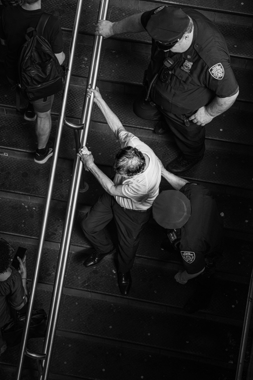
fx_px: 1043
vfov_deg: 20.6
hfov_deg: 13.8
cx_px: 139
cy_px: 152
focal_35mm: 99
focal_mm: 70
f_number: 2.8
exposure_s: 1/500
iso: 125
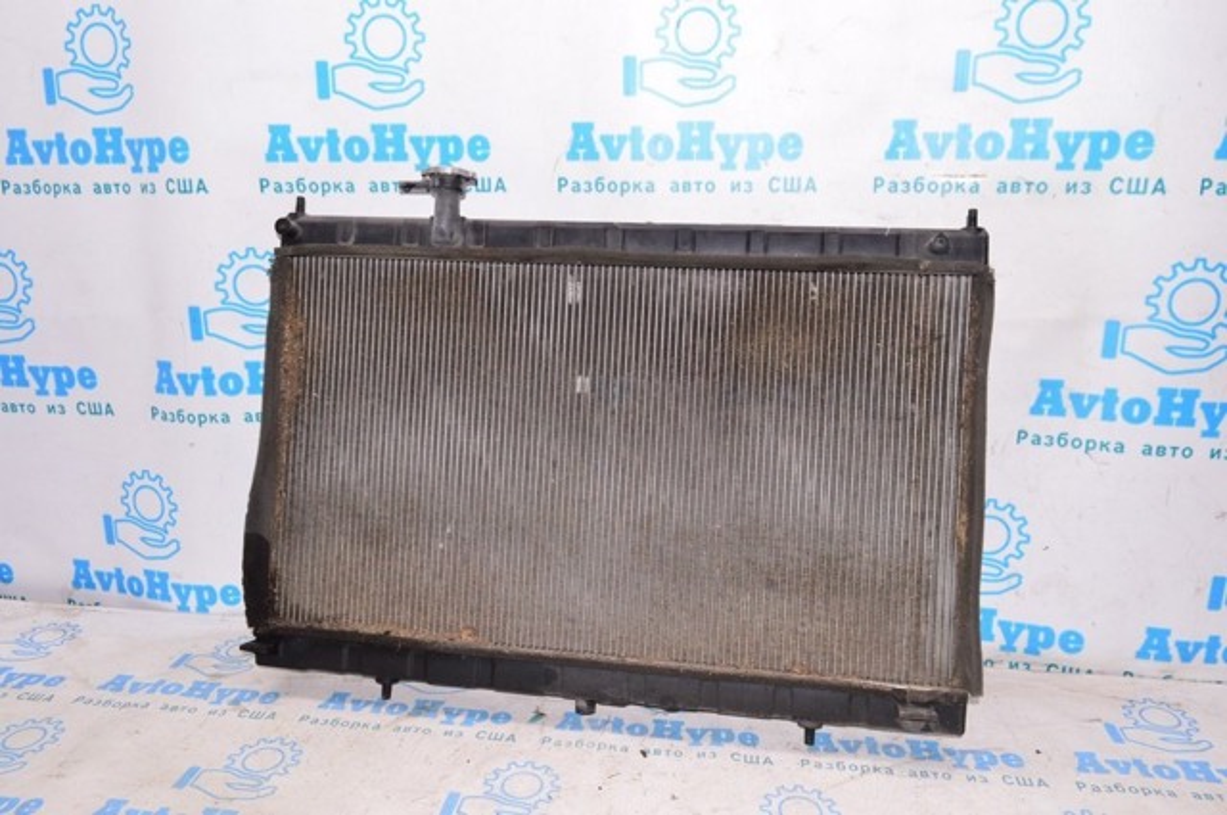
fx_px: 919
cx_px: 614
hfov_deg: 67.4
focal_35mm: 27
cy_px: 408
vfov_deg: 47.8
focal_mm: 18
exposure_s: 1/100
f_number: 8
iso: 1600
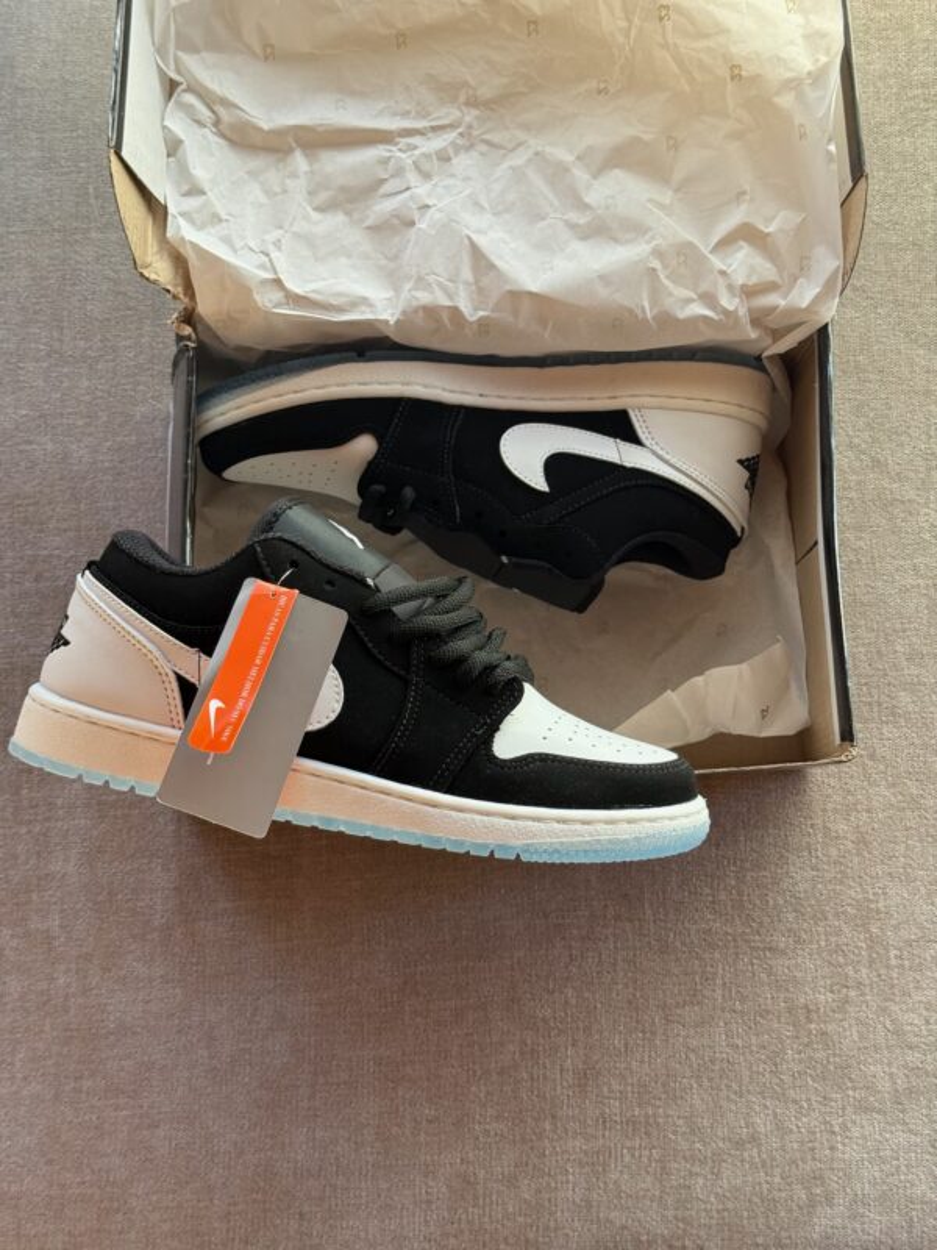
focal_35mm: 48
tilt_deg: -80.4
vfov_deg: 39.7
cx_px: 468
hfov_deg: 30.3
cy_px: 625
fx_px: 1732
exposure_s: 1/101
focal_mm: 6.76
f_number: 1.78
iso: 100
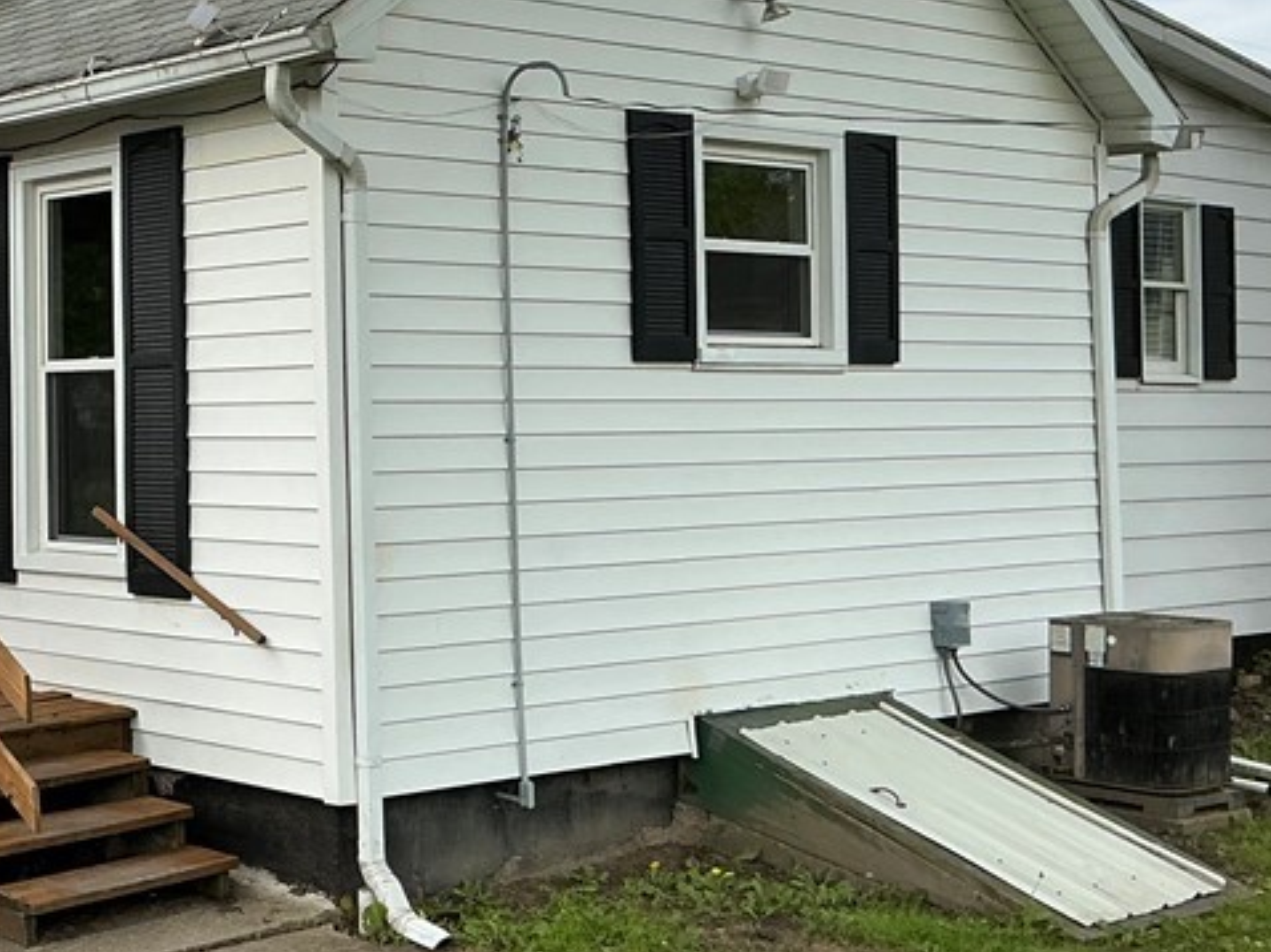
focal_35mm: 60
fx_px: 2202
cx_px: 96
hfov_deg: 30.6
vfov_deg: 24.3
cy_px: 372
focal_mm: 3
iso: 25
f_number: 1.8
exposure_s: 1/1250
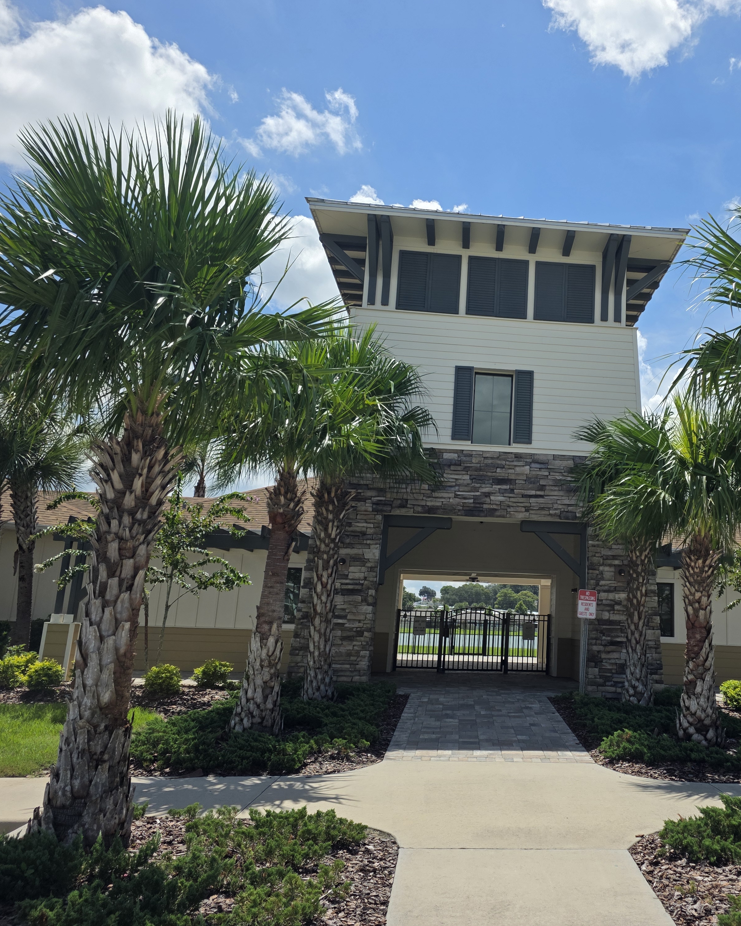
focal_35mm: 30
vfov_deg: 58.8
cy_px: 463
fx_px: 822
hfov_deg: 47.0
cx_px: 542
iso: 80
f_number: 1.7
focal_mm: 6.3
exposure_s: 1/7944
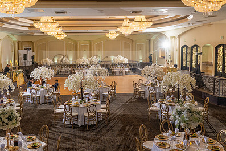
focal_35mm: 36
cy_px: 65
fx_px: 226
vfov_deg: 36.8
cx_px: 93
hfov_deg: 52.8
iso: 800
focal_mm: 24
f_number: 4
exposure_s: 1/200
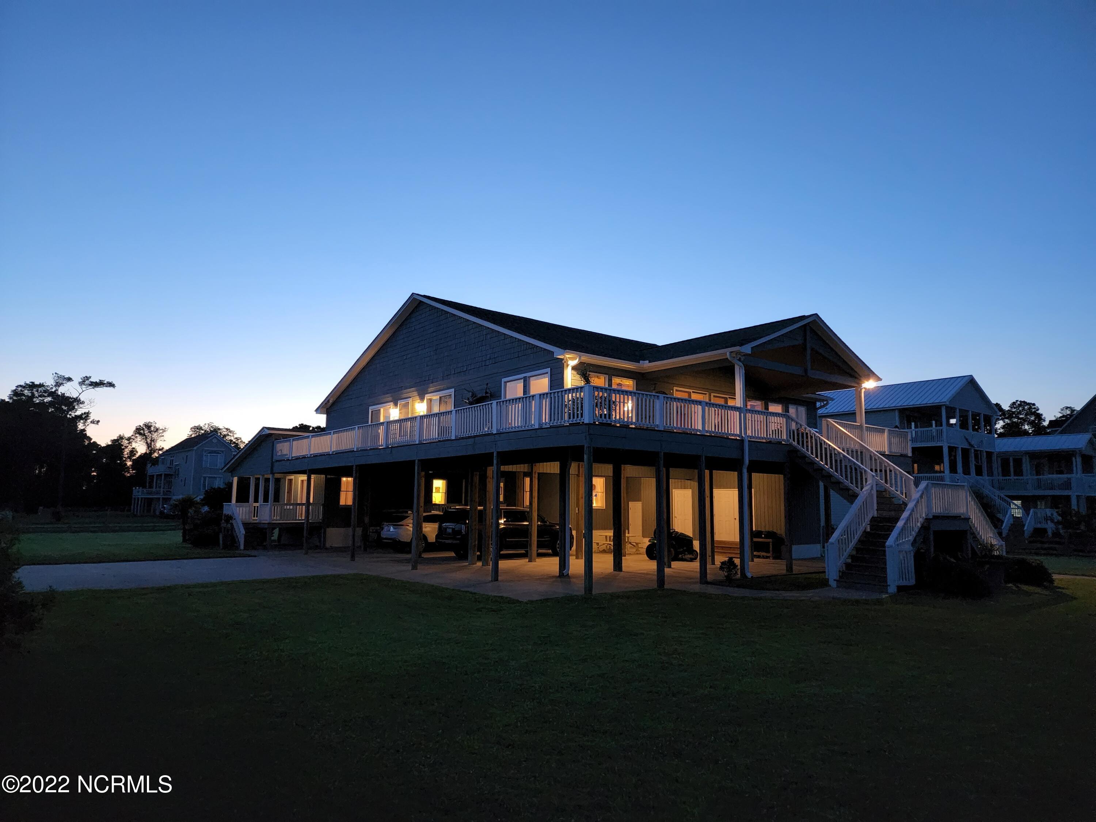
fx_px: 728
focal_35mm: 23
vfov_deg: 58.9
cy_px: 411
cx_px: 548
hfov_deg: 73.9
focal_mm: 6.4
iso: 1000
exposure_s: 1/120
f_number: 1.8
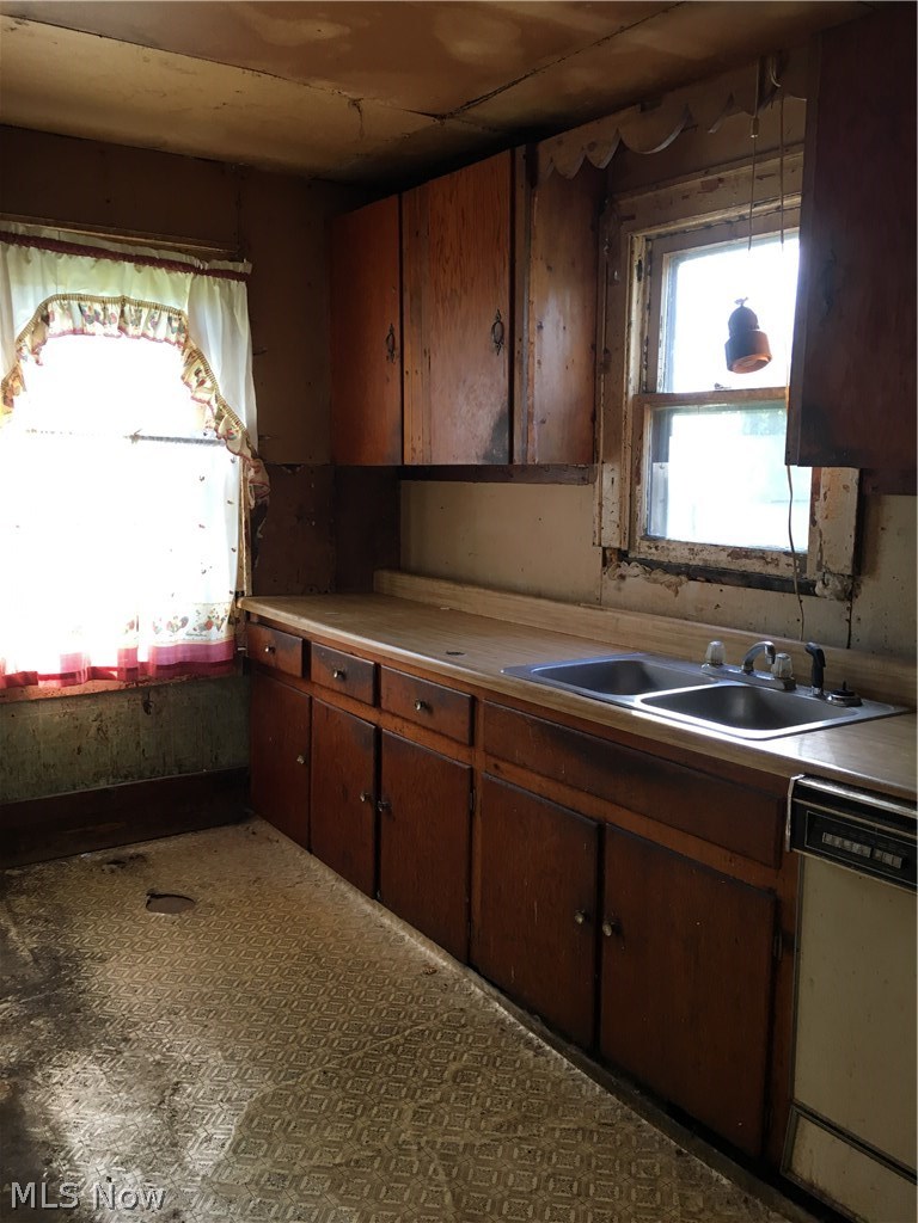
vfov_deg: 61.7
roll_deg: -0.9
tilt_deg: -6.8
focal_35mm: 29
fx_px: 1025
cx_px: 459
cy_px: 612
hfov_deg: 48.2
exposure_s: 1/30
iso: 32
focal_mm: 4.15
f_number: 2.2
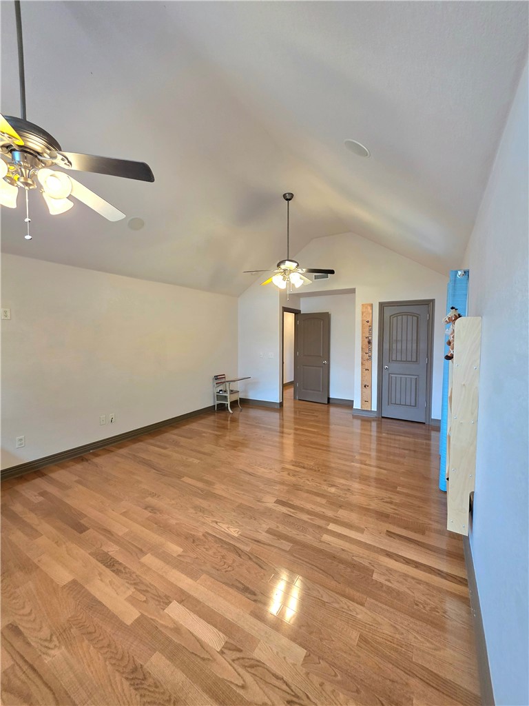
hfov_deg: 89.9
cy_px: 353
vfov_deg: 106.2
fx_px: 265
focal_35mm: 13
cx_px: 264
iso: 320
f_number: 1.9
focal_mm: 2.2
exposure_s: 1/120
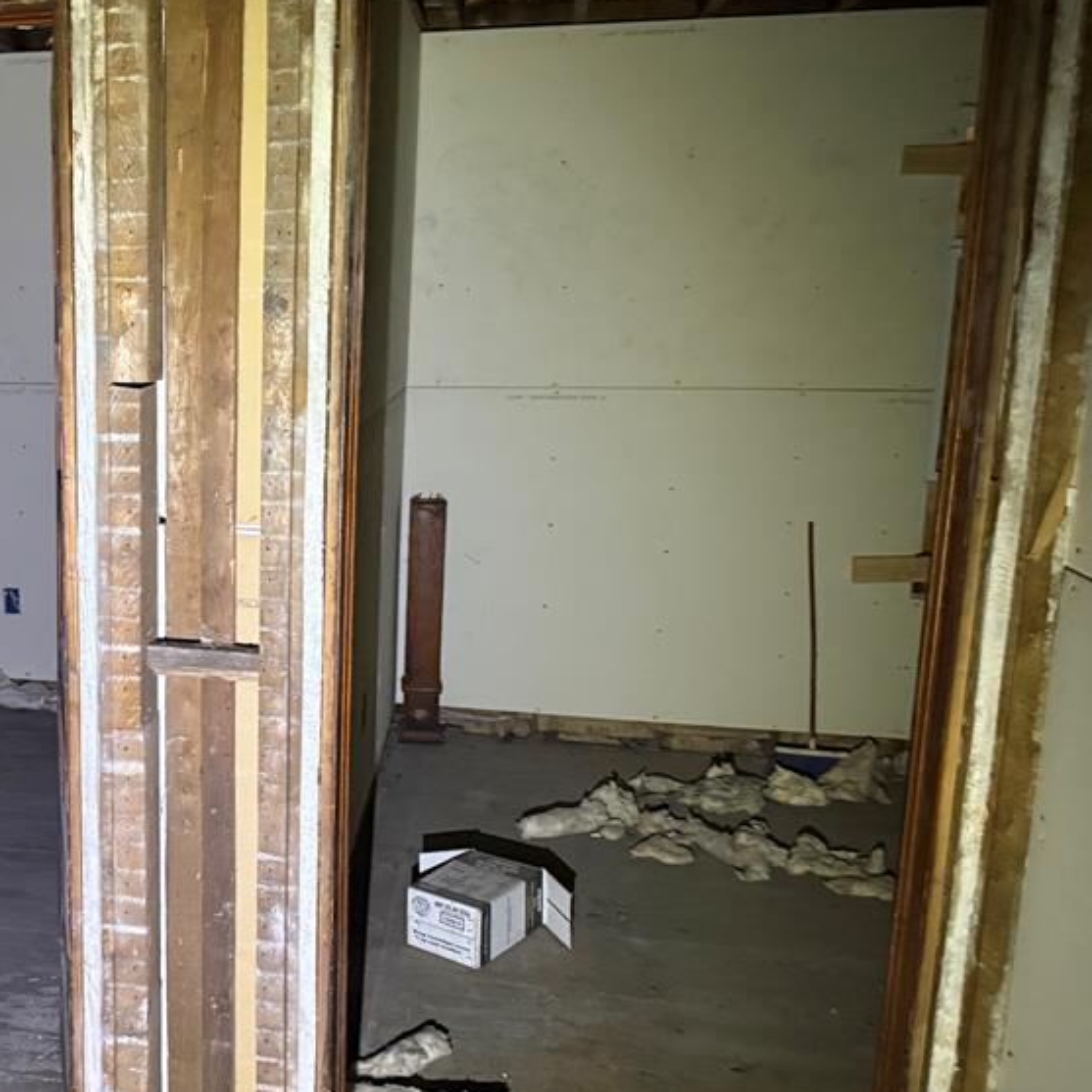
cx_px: 151
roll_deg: +0.2
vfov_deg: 42.8
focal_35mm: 39
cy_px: 584
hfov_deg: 40.3
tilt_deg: -11.8
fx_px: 1392
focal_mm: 6.76
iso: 800
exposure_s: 1/36
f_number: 1.78
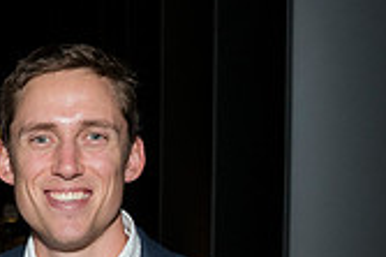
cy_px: 328
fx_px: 1082
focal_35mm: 101
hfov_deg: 17.7
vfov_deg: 13.1
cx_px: -227
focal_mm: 29
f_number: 5.6
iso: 1250
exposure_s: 1/125
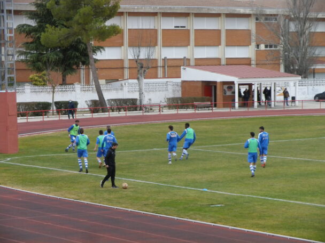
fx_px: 1164
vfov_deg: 12.0
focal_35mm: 124
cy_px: 122
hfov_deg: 15.9
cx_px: 162
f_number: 5.2
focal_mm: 22.2
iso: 100
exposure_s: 1/80
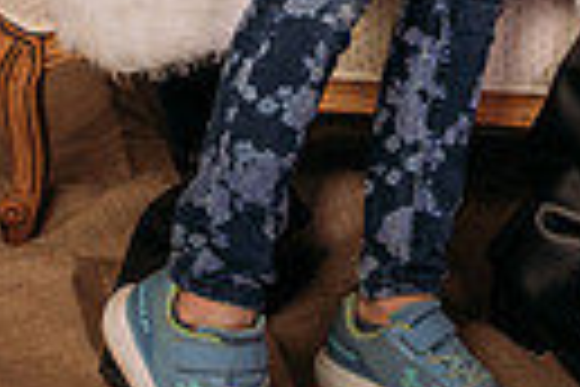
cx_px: 296
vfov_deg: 7.4
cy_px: -358
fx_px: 2868
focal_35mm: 178
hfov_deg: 11.5
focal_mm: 35
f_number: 5.6
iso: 100
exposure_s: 1/100
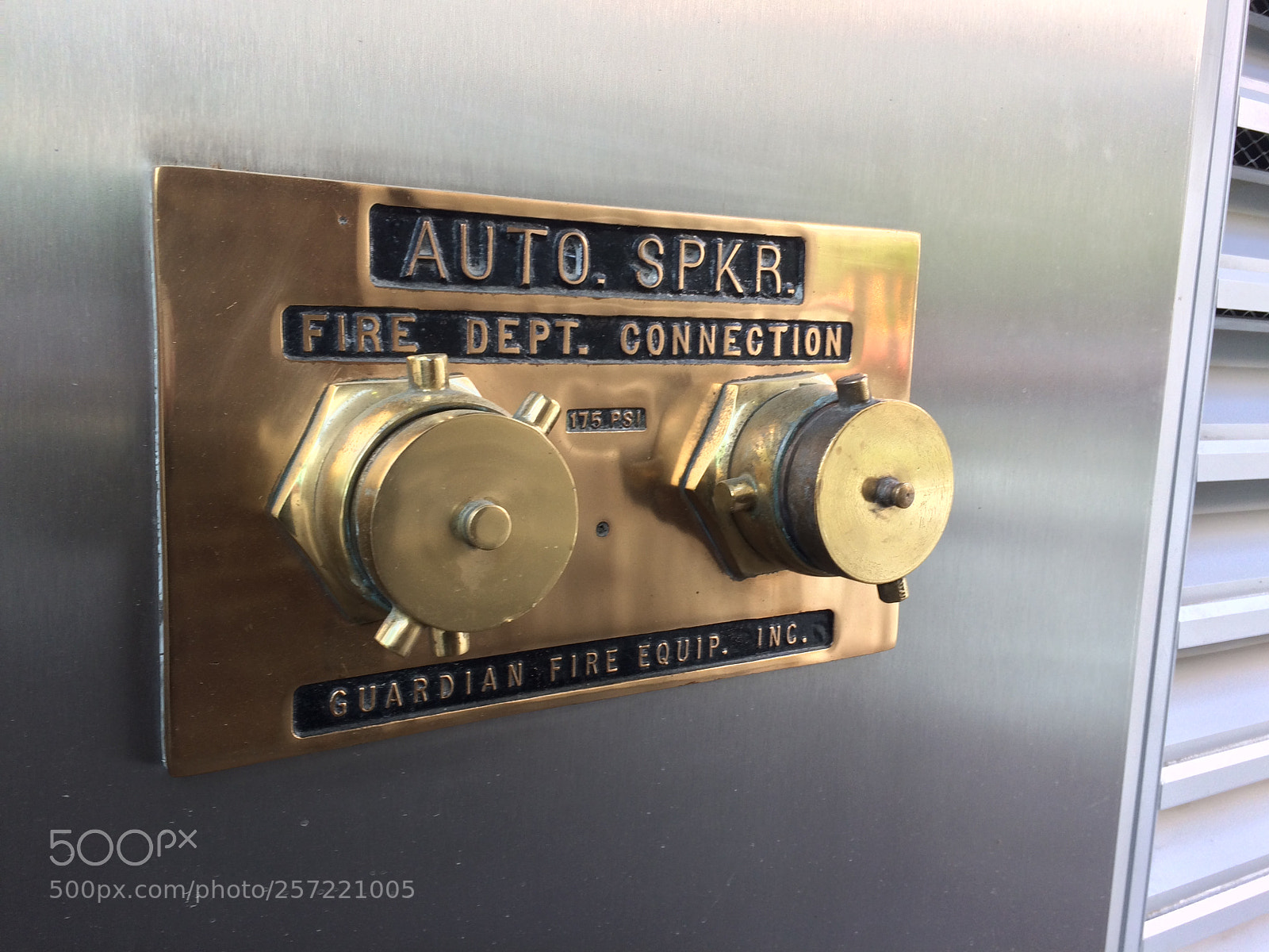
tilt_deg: -8.1
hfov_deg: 61.7
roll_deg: -2.5
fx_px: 1063
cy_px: 476
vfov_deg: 48.2
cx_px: 634
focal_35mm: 29
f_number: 2.2
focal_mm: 4.15
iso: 40
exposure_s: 1/40
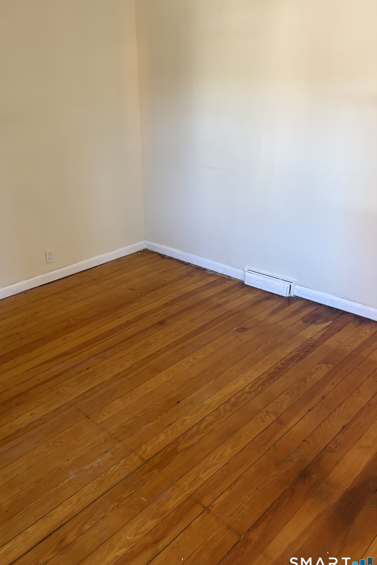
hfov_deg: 46.2
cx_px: 159
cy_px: 282
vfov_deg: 65.5
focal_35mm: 28
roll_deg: +1.2
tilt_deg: -25.5
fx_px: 440
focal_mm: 5.96
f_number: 1.6
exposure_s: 1/60
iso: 125
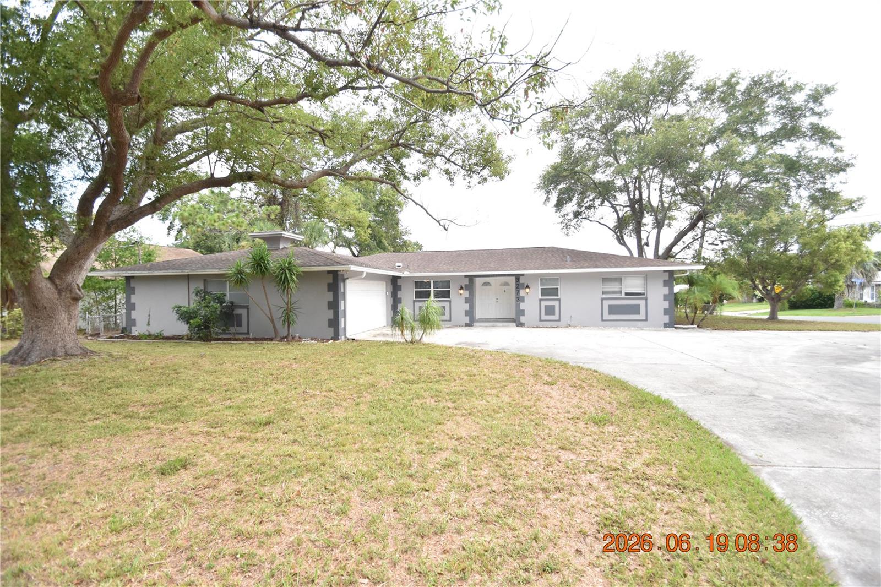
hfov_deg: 100.4
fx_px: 367
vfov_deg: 77.3
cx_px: 440
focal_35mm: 15
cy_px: 294
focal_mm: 10
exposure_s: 1/500
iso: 800
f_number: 3.5
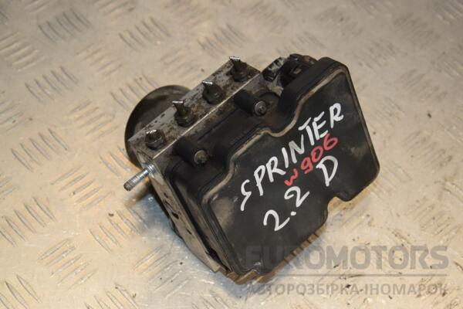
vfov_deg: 18.2
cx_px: 232
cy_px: 154
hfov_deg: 27.0
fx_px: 965
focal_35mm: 75
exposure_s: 1/200
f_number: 8
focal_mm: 50
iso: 800
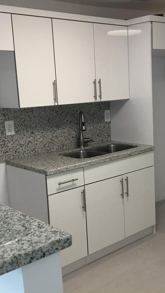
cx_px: 107
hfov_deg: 25.9
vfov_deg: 44.6
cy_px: 144
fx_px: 358
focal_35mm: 46
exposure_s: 1/30
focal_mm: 3.3
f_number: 2.4
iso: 50
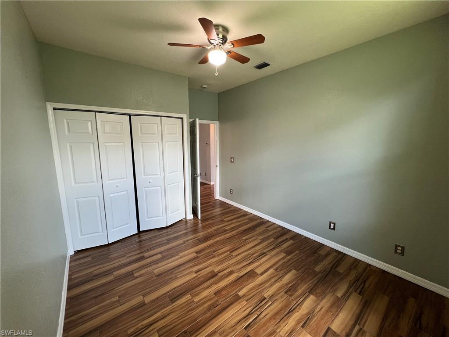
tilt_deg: -9.3
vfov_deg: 89.9
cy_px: 168
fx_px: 169
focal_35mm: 13
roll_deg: +0.0
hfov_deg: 106.2
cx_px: 224
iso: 160
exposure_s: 1/120
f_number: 1.8
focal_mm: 1.57
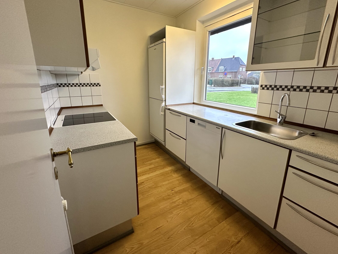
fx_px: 156
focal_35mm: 16
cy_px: 117
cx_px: 171
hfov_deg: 94.5
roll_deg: -0.5
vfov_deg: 78.0
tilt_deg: -13.5
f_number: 2.2
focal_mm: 2.22
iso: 250
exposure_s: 1/100
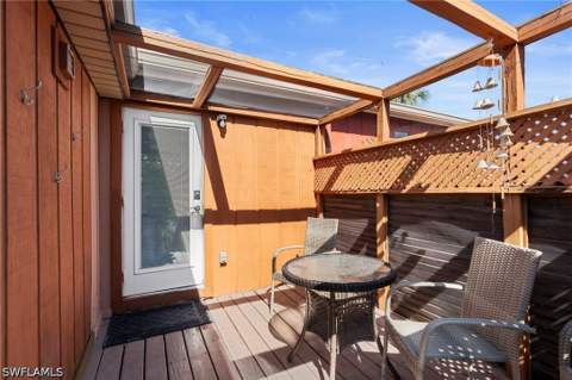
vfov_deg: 73.6
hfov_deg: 96.8
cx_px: 286
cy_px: 190
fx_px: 254
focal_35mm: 16
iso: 400
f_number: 9
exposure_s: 1/100
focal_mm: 16
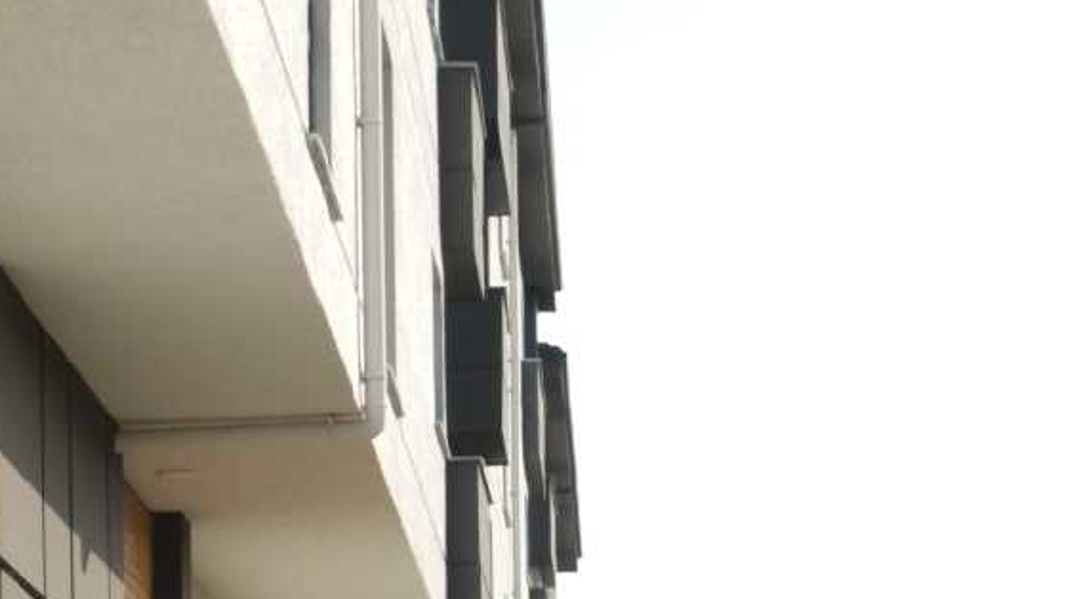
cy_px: 958
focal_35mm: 135
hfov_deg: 15.9
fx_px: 3815
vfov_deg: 8.7
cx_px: 376
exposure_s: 1/125
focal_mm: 16
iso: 125
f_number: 11
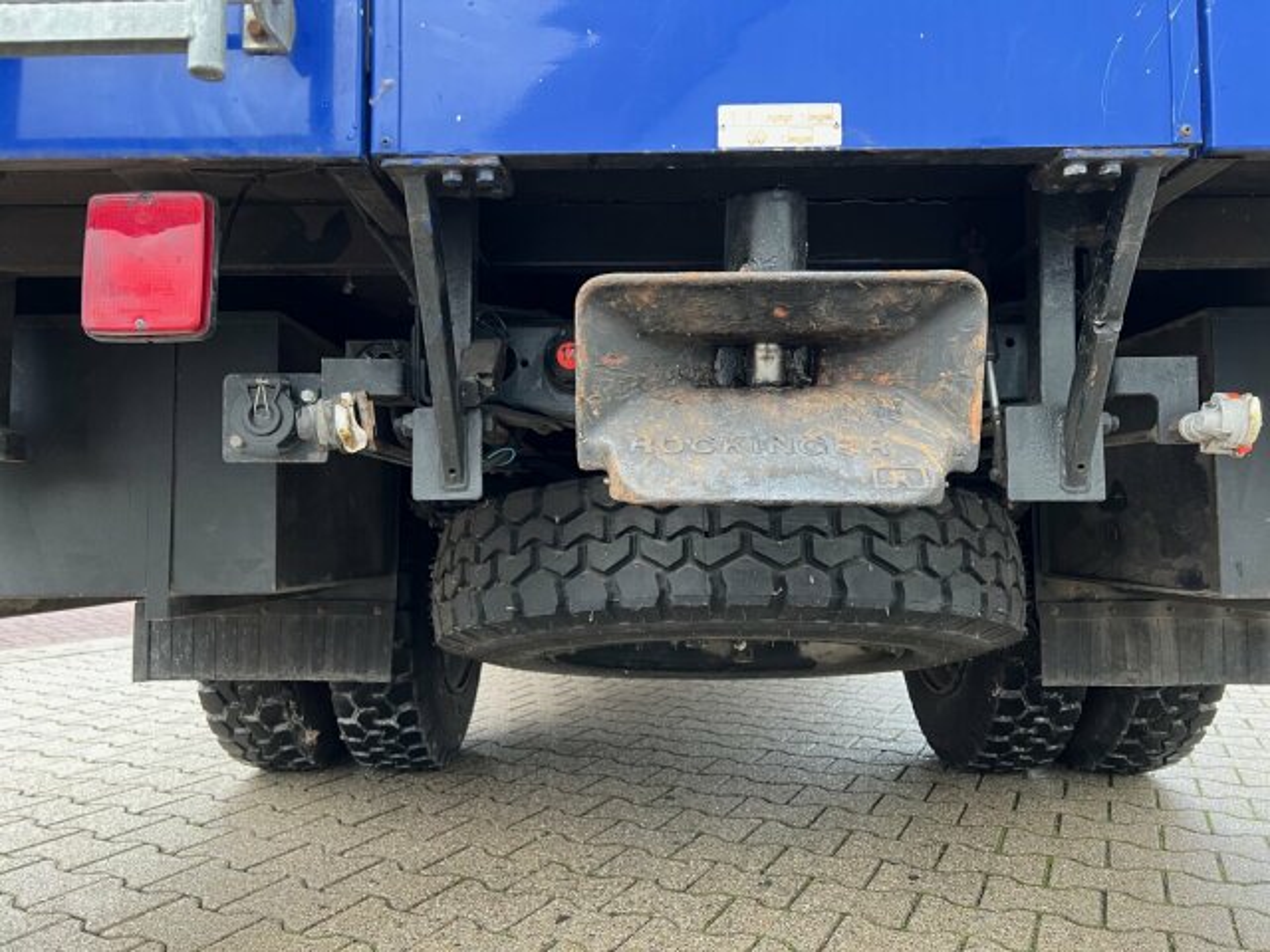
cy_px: 476
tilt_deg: +3.8
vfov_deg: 53.1
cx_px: 635
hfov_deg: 67.3
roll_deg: -0.8
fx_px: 954
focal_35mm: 26
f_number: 1.5
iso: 160
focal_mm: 5.7
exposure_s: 1/60
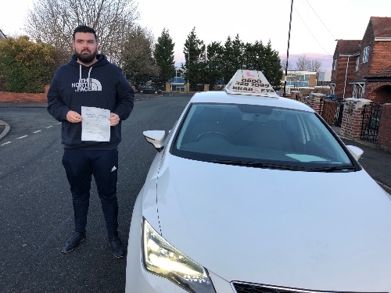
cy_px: 146
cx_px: 196
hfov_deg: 61.7
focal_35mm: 29
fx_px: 328
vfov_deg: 48.2
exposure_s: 1/99
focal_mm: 3.99
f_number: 1.8
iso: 80
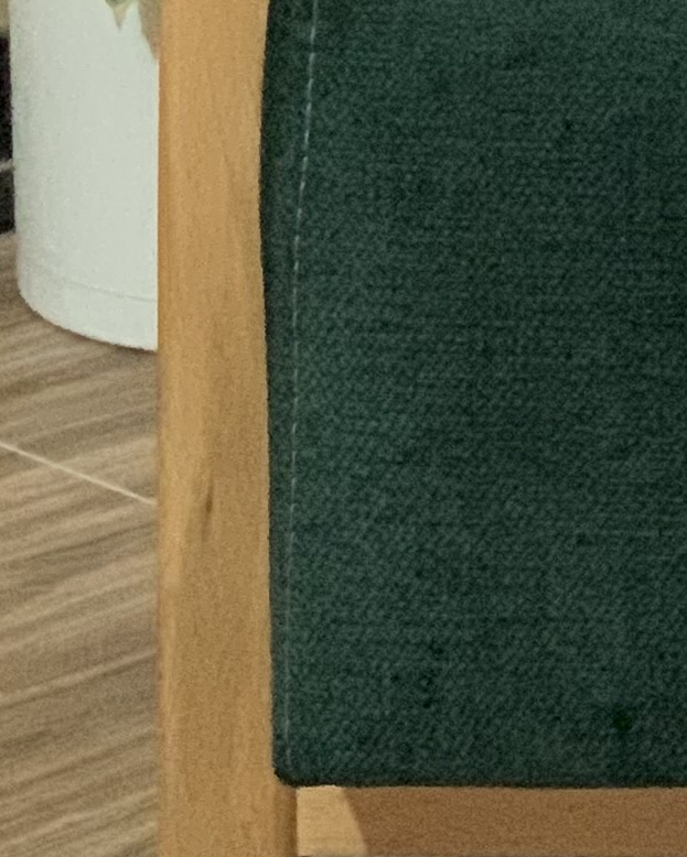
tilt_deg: -12.9
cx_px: 1395
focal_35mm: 263
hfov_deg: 5.7
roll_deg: +0.9
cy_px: -254
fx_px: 6680
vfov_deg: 7.3
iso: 400
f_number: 2.4
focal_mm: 6
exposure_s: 1/44
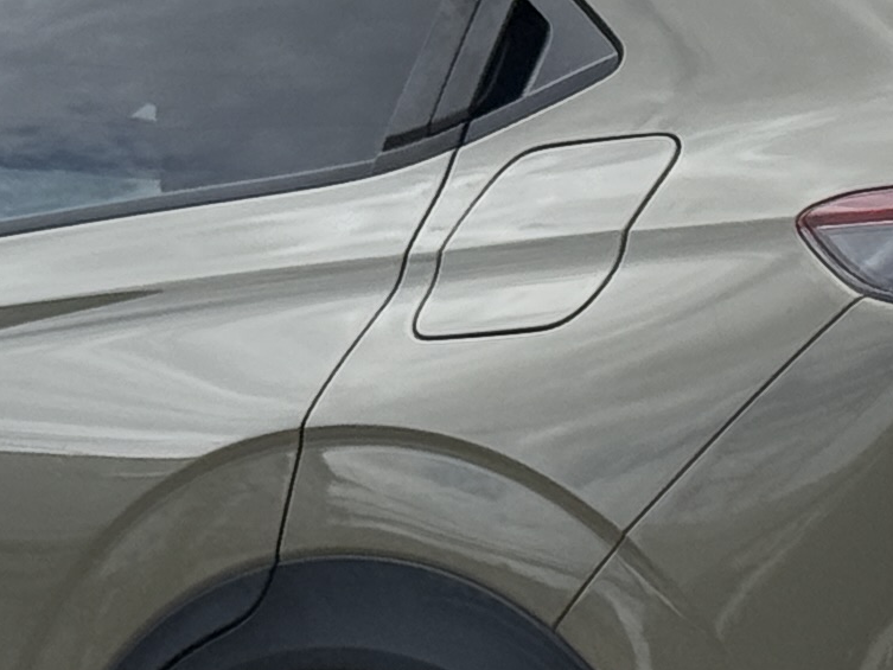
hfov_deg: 7.7
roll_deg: -0.1
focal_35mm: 257
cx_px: 658
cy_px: 540
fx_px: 6631
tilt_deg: +2.4
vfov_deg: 5.8
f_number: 1.78
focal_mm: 6.76
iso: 80
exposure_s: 1/9901
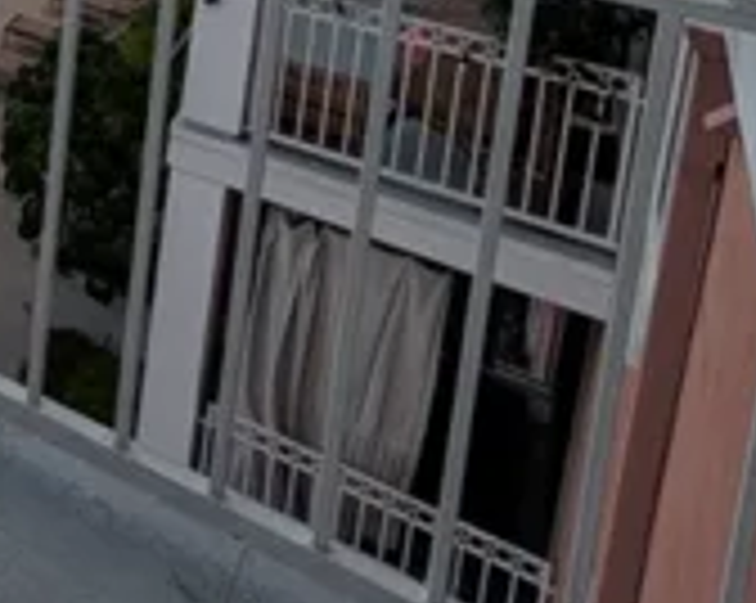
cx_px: -680
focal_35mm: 52
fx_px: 1162
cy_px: -405
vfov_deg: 21.7
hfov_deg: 20.7
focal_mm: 2.02
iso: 53
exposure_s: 1/2169
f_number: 1.7
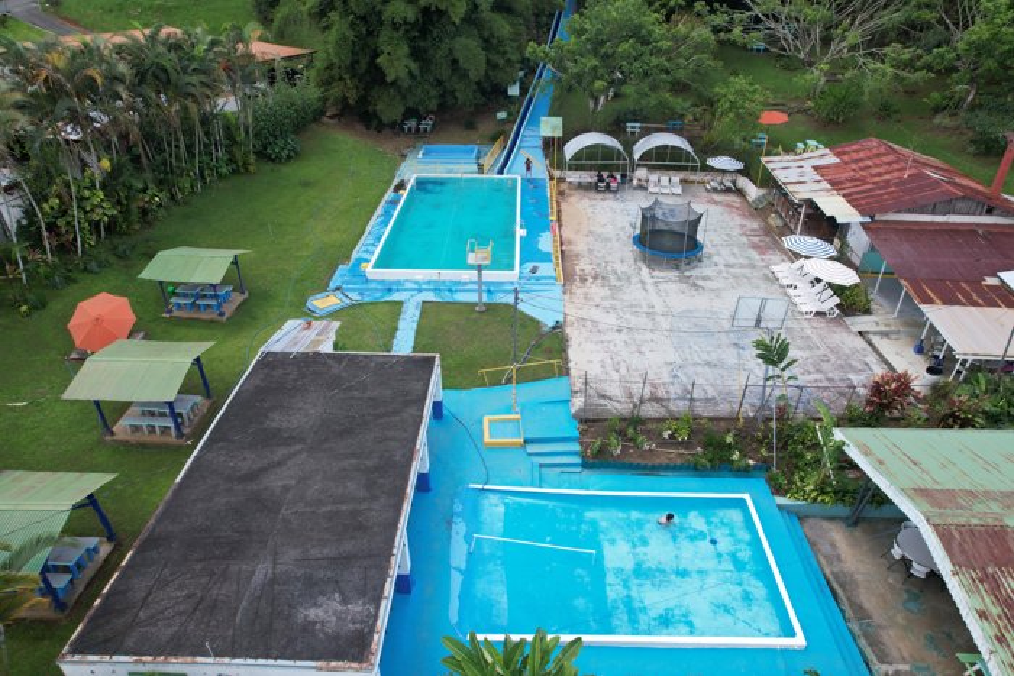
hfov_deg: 78.6
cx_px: 507
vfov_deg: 57.2
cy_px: 338
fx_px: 620
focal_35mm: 22
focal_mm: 8.38
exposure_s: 1/640
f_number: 2.8
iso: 120
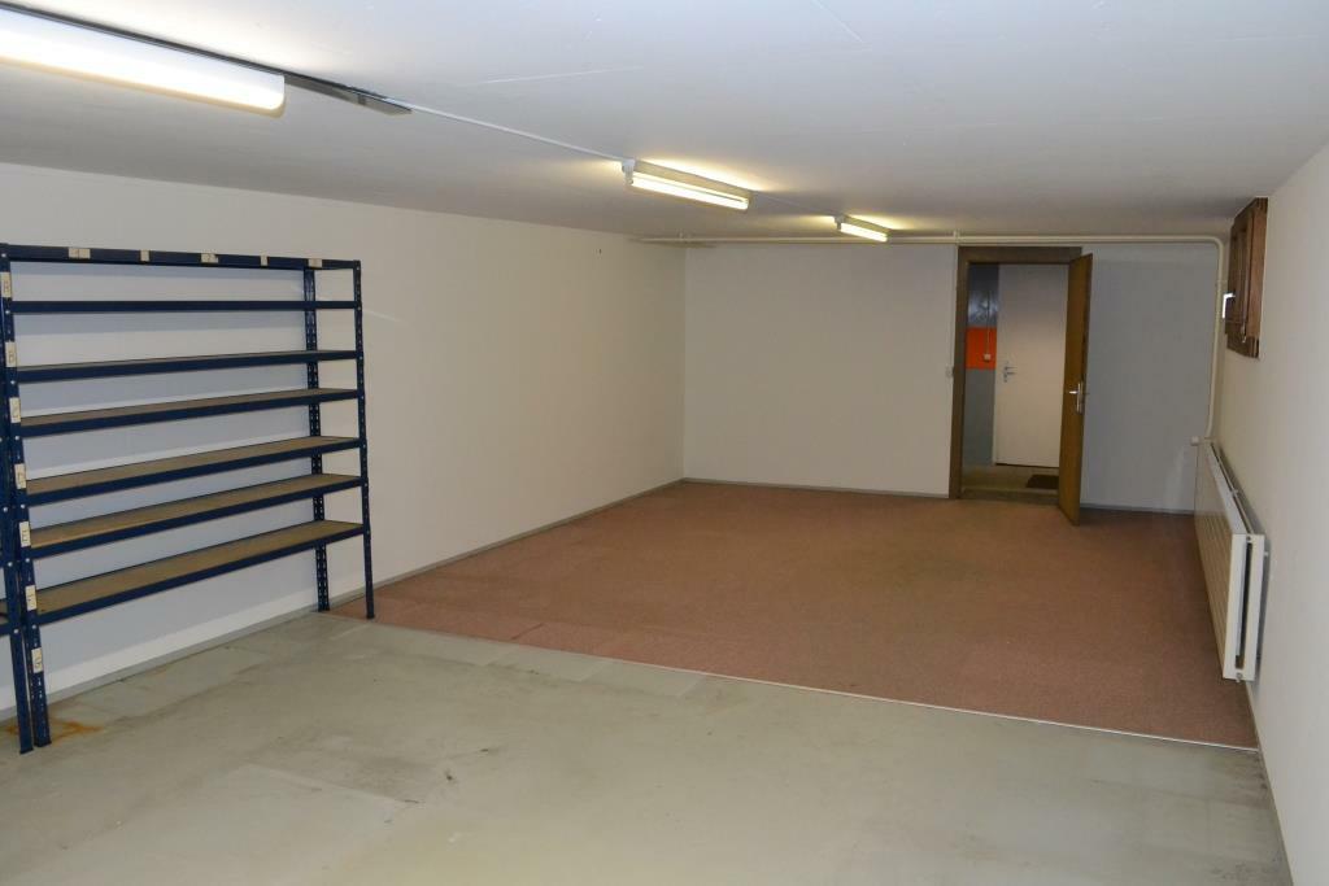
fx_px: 997
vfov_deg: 47.9
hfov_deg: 67.4
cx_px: 664
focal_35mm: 27
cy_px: 443
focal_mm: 18
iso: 3200
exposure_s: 1/160
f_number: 7.1
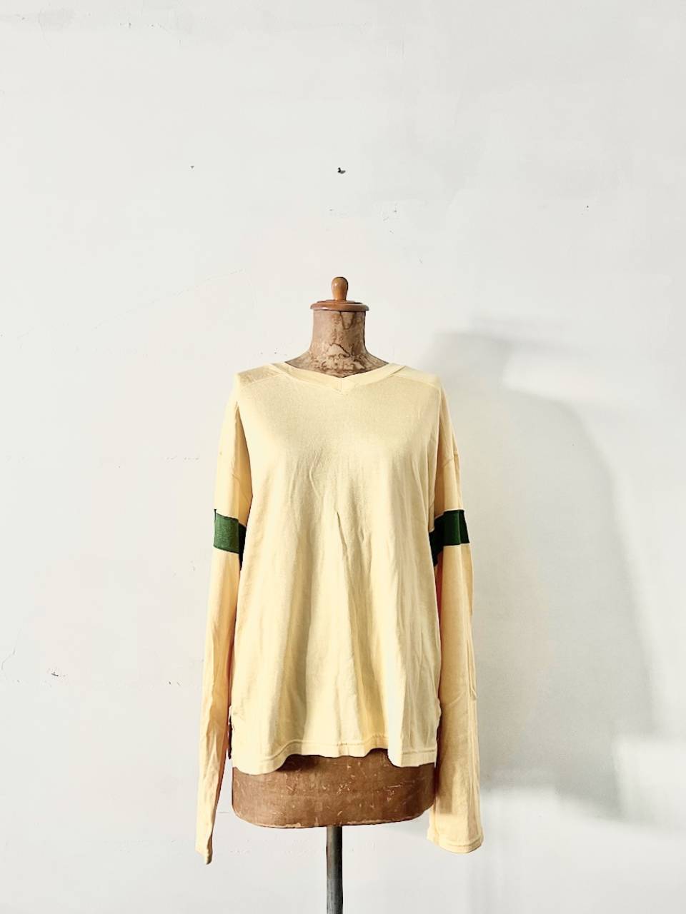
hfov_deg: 53.1
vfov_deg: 67.3
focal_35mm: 26
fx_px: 687
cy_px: 457
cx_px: 343
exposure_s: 1/60
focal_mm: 5.1
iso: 160
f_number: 1.6
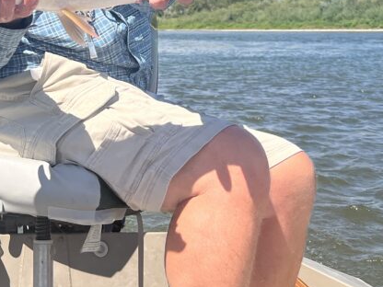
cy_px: -11
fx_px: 708
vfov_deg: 21.9
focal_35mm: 64
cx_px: 66
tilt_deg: +3.1
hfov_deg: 29.4
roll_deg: +1.2
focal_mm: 5.7
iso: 50
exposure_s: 1/4115
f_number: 1.5
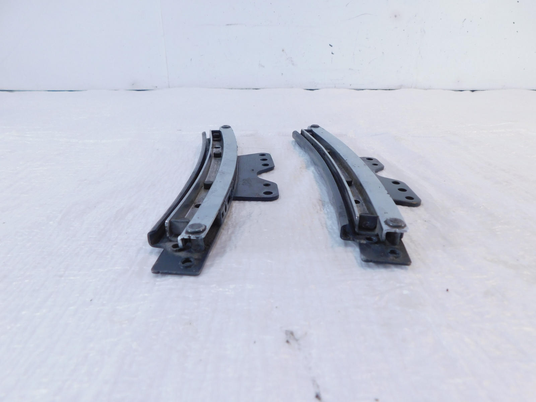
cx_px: 268
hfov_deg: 73.9
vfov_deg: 58.9
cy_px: 201
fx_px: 356
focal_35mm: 23
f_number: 3
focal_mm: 4
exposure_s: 1/30
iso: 125
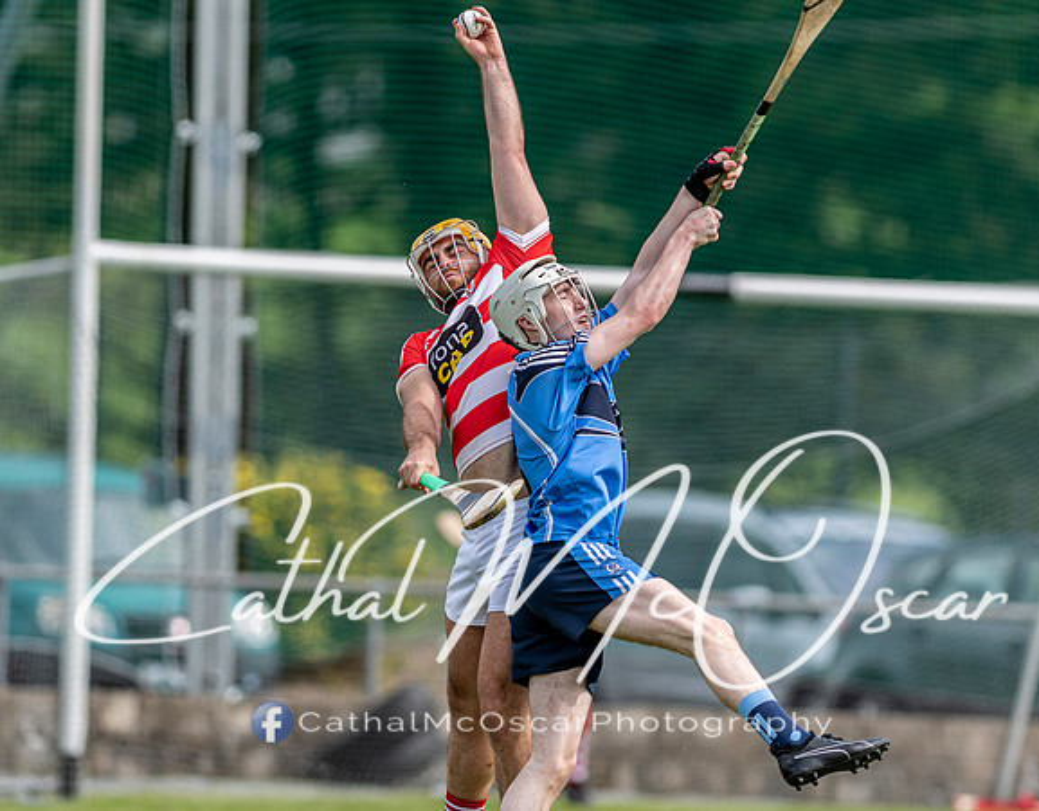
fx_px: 15358
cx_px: 438
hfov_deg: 3.9
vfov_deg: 3.0
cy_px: 409
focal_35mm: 504
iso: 125
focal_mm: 300
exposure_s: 1/1600
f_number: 2.8
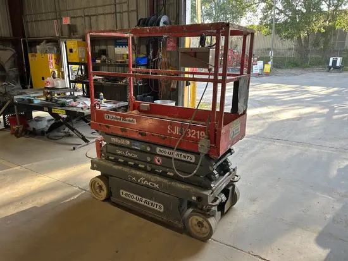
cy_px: 130
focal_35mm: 26
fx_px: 261
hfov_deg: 67.3
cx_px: 174
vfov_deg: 53.1
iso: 32
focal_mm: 5.7
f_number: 1.5
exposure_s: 1/151
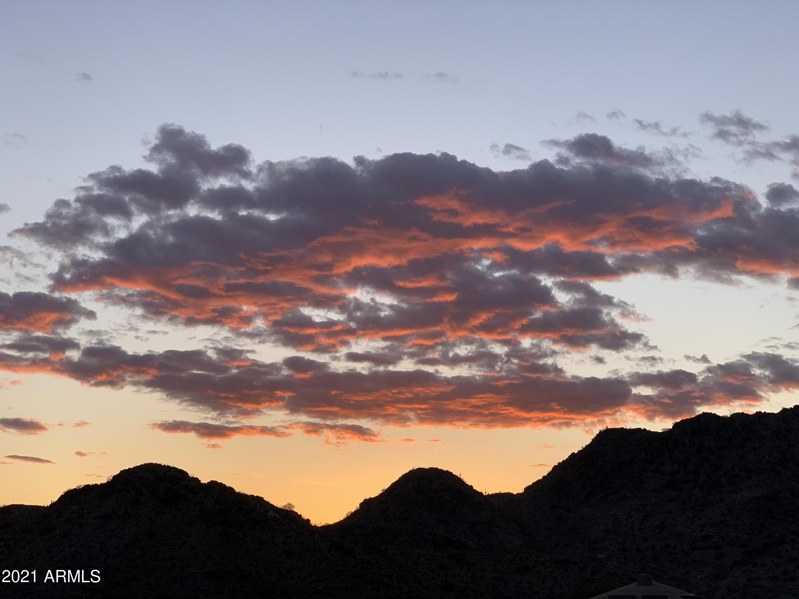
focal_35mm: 52
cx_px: 400
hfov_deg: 36.8
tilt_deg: +13.9
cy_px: 300
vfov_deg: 28.0
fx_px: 1200
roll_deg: -0.7
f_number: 2.4
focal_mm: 6
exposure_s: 1/132
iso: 16
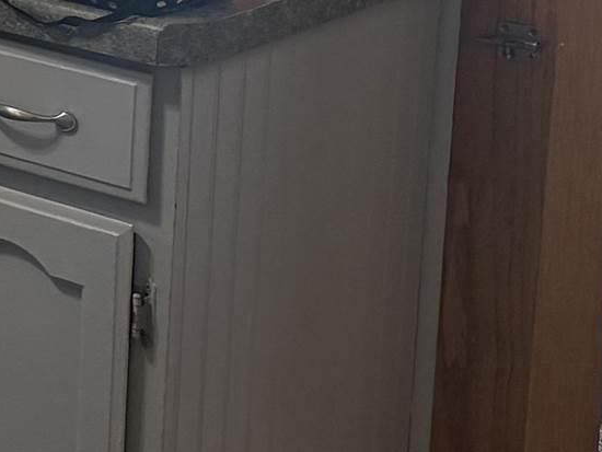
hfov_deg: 12.5
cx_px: -703
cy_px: -280
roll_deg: -1.8
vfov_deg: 10.6
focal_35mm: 134
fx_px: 2331
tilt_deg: -7.0
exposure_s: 1/120
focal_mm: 6.76
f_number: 1.78
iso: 200
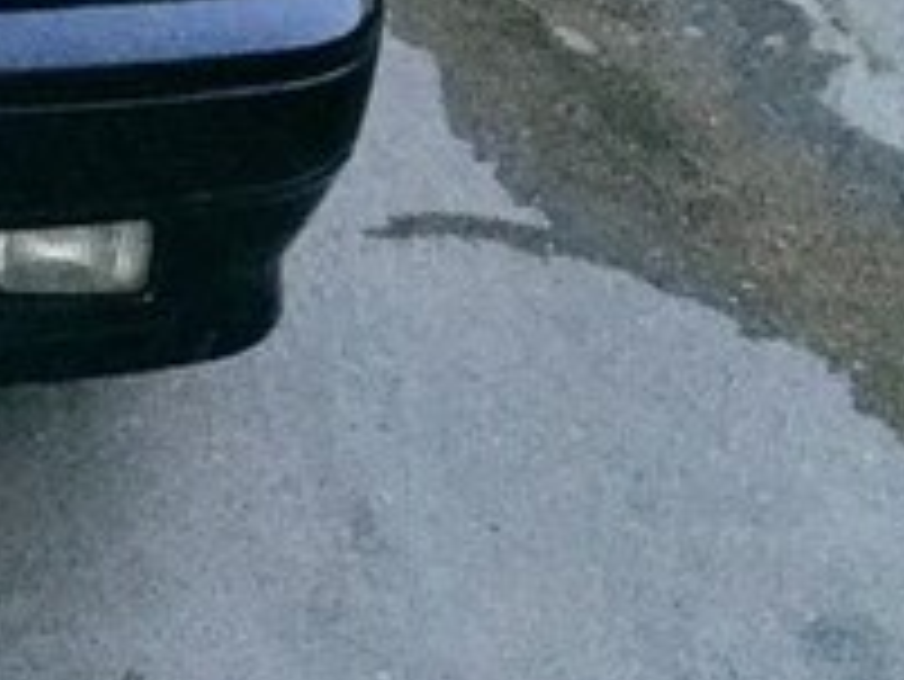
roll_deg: -0.4
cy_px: -223
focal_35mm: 95
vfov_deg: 14.8
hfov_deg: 18.3
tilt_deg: -20.7
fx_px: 2482
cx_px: -463
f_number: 2.2
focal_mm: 4.15
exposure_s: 1/17
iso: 500
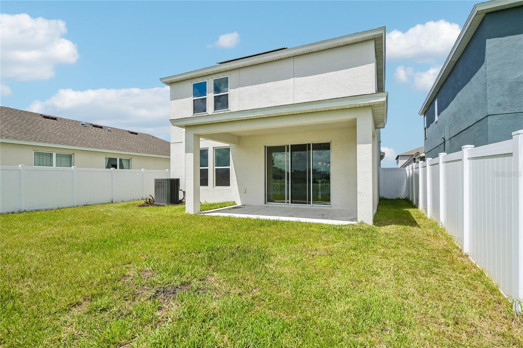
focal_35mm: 18
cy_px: 174
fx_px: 254
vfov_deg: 68.9
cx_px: 262
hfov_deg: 91.6
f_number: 8
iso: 400
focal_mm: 17.5
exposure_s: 1/1600
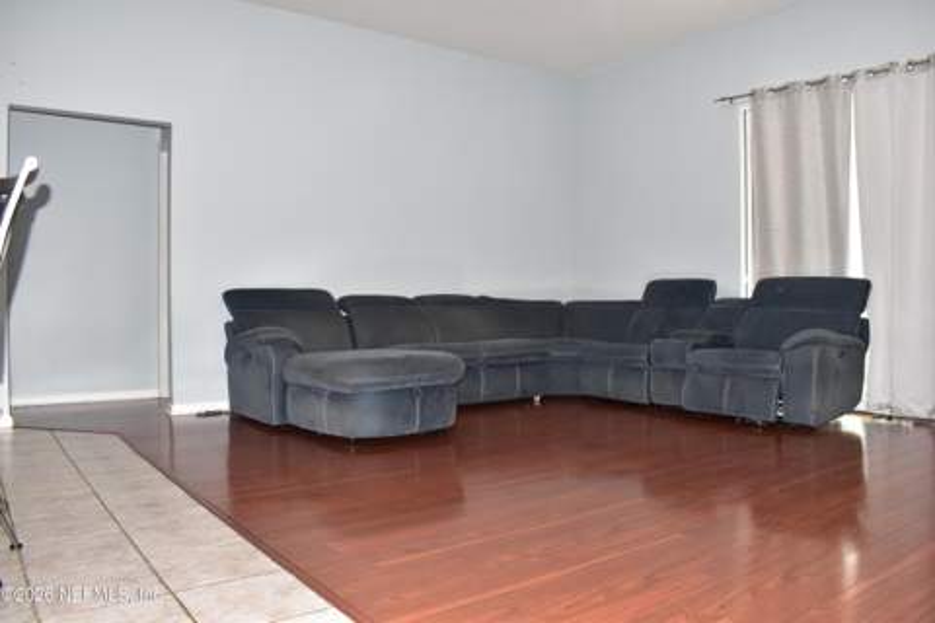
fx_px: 701
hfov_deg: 67.4
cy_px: 312
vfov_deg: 47.9
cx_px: 468
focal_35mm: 27
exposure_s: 1/60
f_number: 6.3
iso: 800
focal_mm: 18
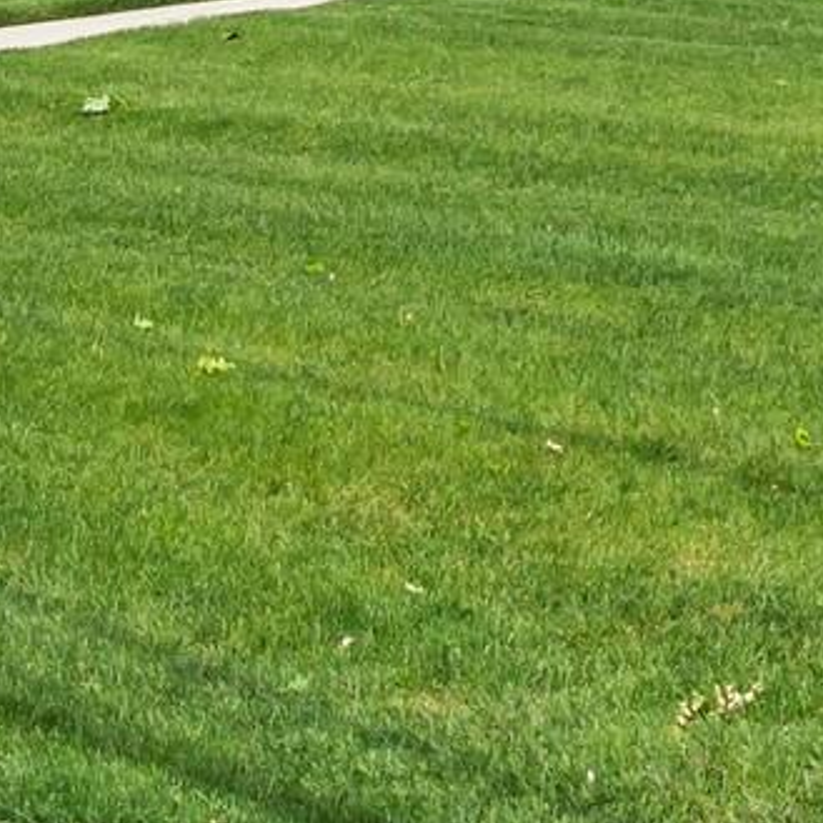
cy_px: -289
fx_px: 2986
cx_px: 1228
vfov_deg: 14.9
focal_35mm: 111
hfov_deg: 14.6
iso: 400
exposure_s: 1/500
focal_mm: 14
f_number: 10
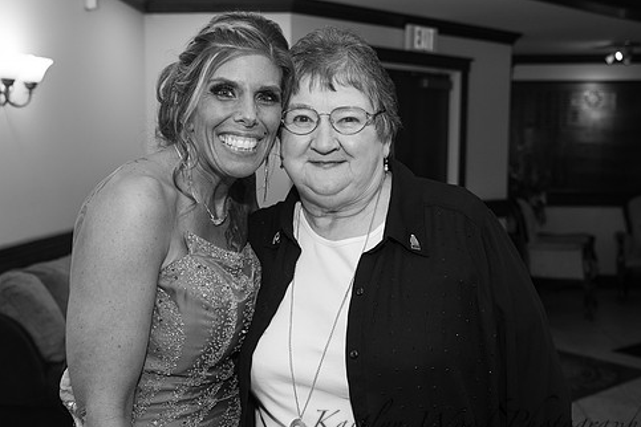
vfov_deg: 31.9
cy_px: 218
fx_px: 748
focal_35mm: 42
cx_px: 309
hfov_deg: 46.4
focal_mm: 35
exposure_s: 1/200
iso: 800
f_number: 4
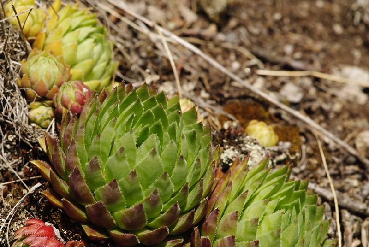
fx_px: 1309
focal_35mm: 128
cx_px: 184
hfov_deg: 16.0
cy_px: 124
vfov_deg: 10.8
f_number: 10
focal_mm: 85
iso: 100
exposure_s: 1/160
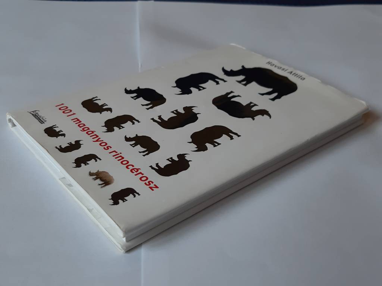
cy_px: 143
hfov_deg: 65.3
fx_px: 298
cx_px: 191
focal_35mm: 27
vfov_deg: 51.4
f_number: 1.7
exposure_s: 1/50
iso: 100
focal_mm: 3.93
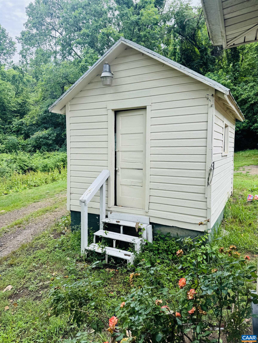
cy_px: 172
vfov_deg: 71.6
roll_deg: +0.0
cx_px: 129
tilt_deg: -5.8
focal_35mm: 24
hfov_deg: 56.8
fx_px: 239
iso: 80
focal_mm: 6.76
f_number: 1.78
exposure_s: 1/773
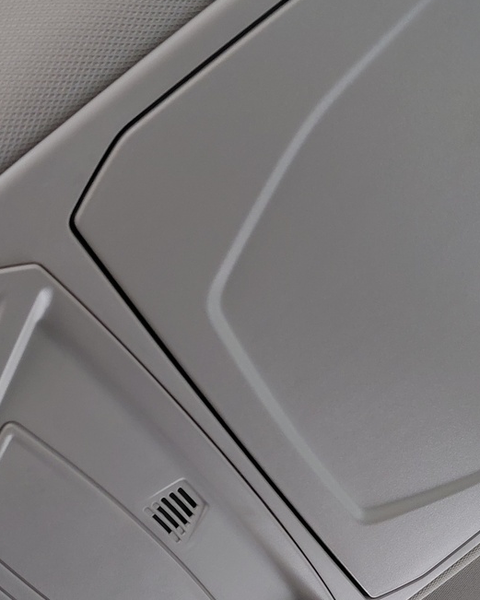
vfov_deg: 34.2
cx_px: 153
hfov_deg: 27.9
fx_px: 959
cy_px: 434
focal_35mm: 54
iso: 320
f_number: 1.8
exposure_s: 1/50.1
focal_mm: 4.69
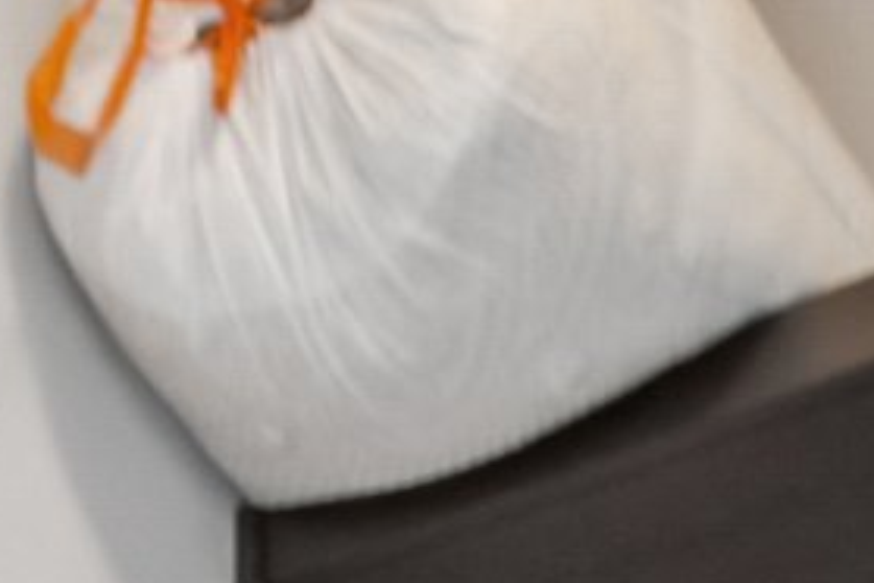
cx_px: 605
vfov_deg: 8.5
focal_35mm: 110
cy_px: 2136
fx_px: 2670
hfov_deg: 18.5
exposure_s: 1/3.33
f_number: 8
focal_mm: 10
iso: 400
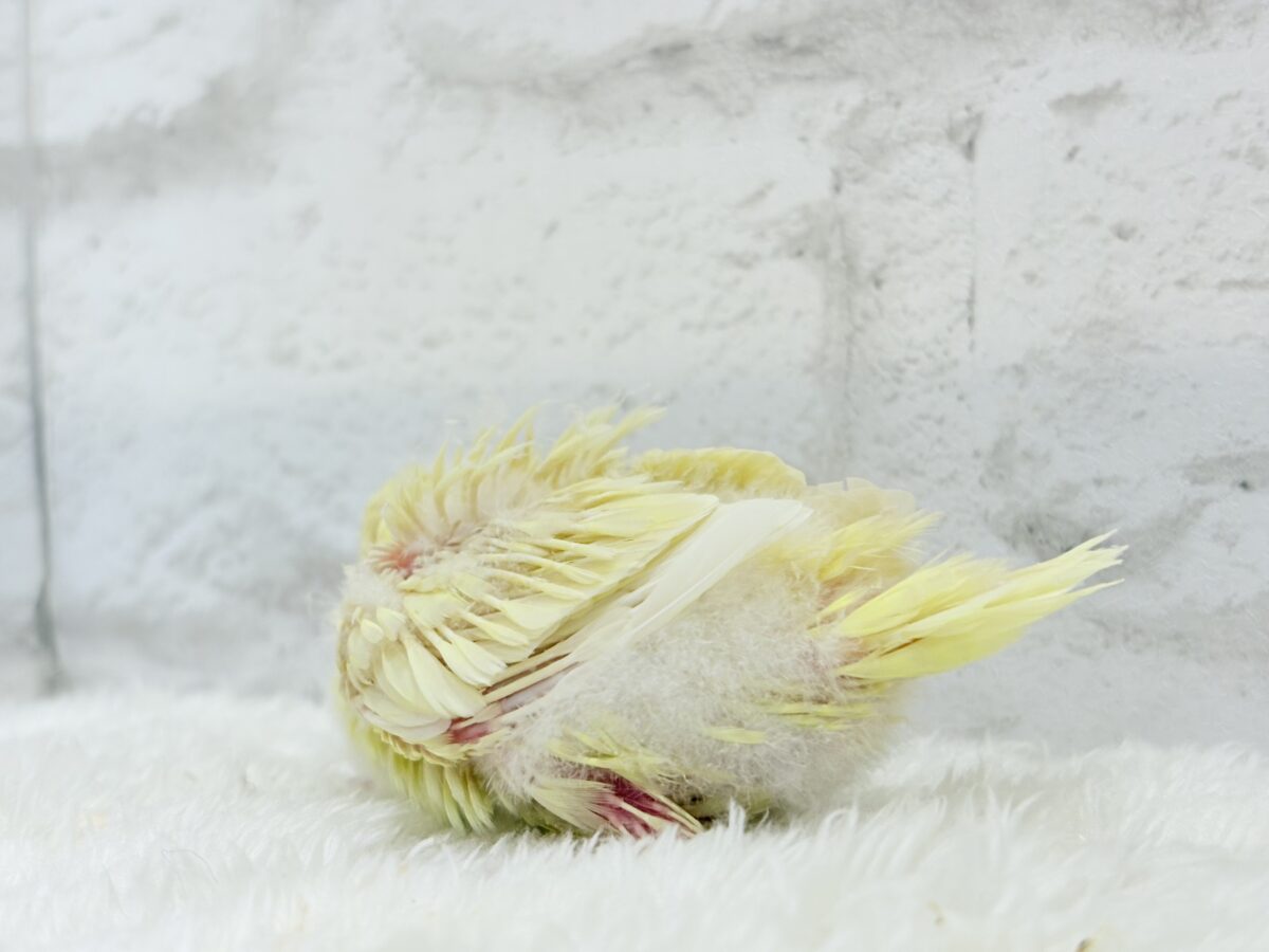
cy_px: 476
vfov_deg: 28.0
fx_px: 1906
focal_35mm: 52
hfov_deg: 36.8
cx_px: 634
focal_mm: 5.96
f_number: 1.6
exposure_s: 1/100
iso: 64
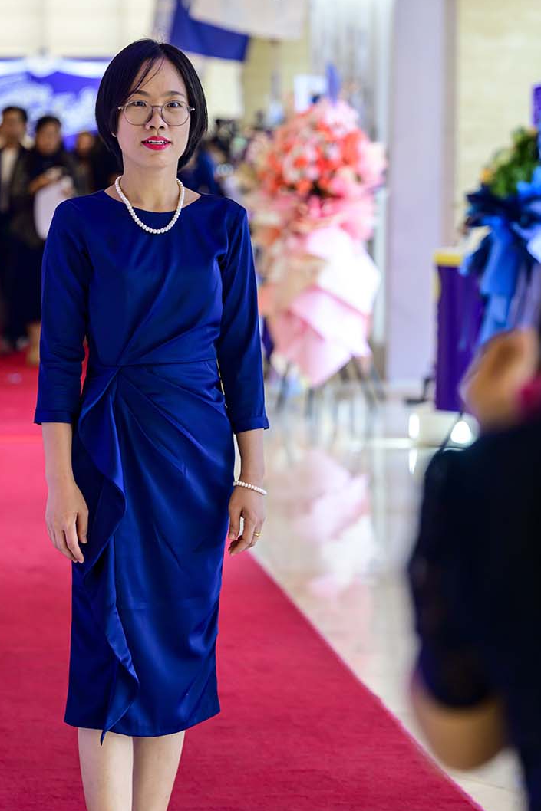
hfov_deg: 12.1
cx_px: 202
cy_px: 401
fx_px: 2548
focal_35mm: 113
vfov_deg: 18.1
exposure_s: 1/200
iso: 450
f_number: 2.8
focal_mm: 83
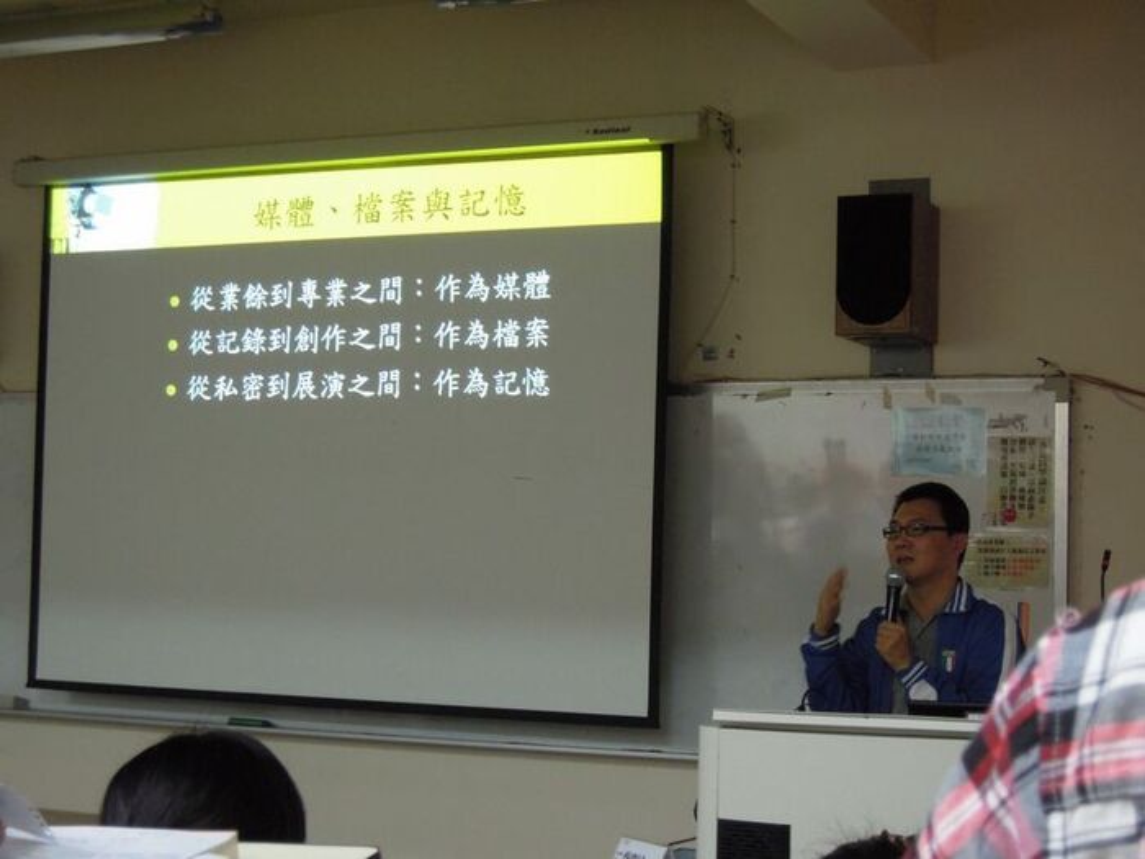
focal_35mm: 62
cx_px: 572
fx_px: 2051
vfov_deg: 23.7
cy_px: 430
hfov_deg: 31.2
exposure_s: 1/15
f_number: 3.7
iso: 500
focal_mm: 11.1
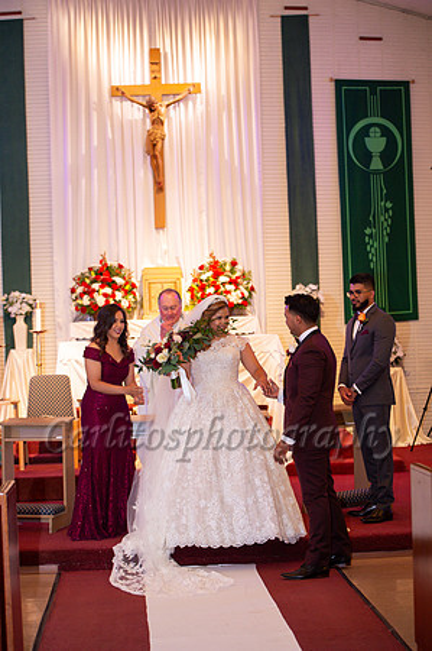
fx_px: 1263
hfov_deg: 19.4
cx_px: 216
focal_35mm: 70
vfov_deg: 28.9
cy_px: 326
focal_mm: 70
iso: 1250
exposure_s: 1/60
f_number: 3.5
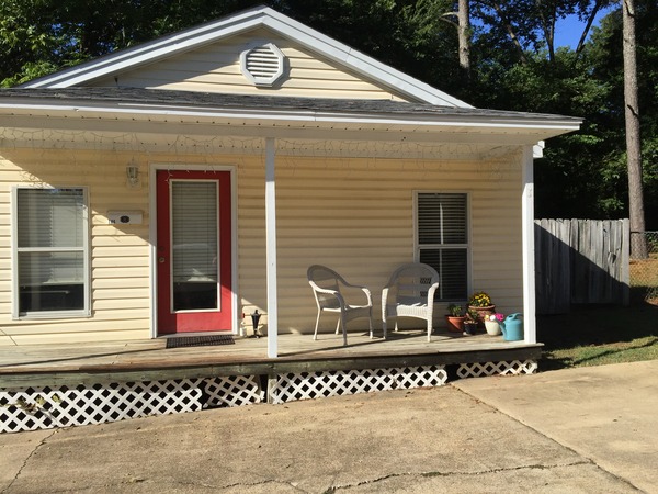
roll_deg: -0.6
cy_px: 247
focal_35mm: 29
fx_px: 551
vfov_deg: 48.2
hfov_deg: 61.7
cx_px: 329
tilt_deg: -0.8
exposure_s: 1/2326
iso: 32
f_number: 2.2
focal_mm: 4.15
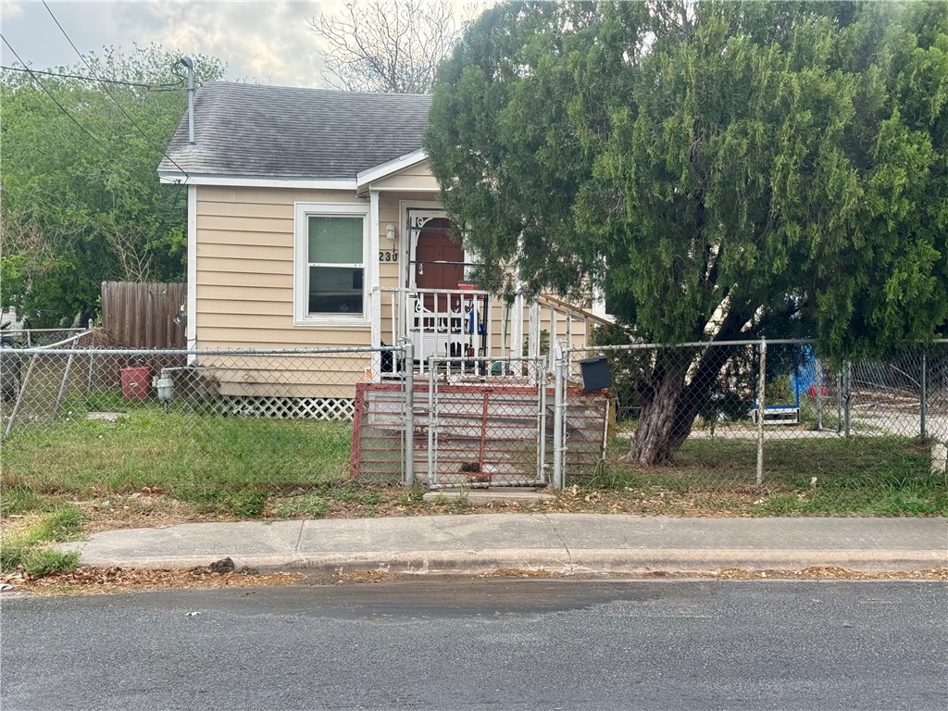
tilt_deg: -1.3
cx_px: 474
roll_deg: -0.8
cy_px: 356
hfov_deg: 39.7
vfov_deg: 30.3
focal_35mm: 48
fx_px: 1315
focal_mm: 6.76
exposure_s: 1/926
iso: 64
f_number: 1.78
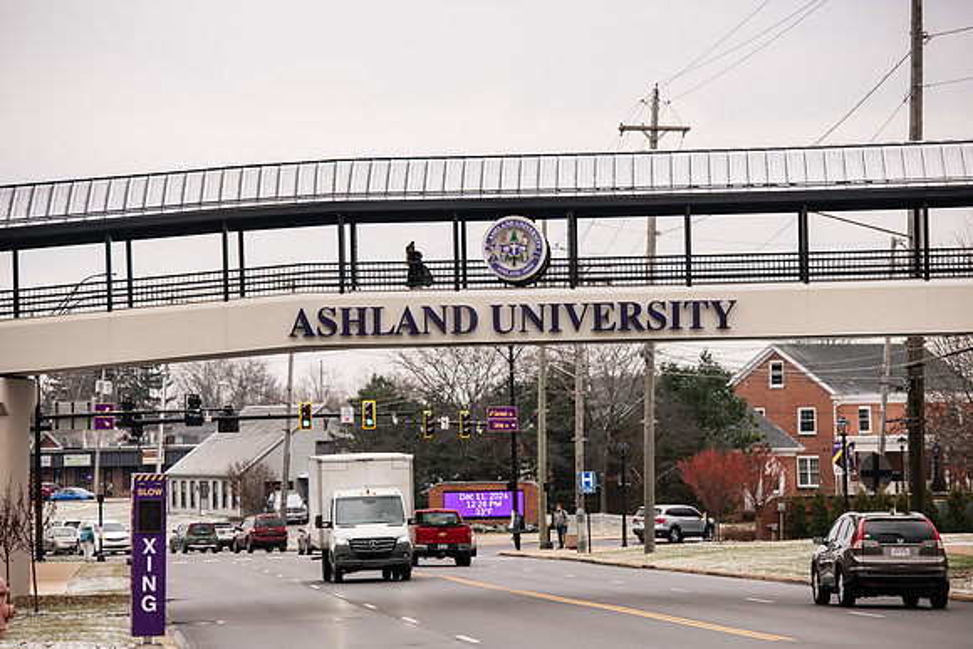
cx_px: 486
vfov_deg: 8.1
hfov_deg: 12.1
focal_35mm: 170
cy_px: 324
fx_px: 4596
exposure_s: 1/250
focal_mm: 170
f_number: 5.6
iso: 160
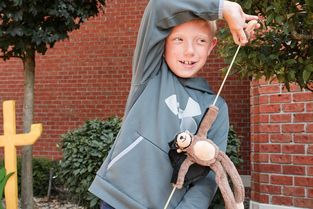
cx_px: 182
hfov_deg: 41.0
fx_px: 417
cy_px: 92
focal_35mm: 48
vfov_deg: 28.1
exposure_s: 1/640
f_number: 14
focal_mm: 35
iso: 6400
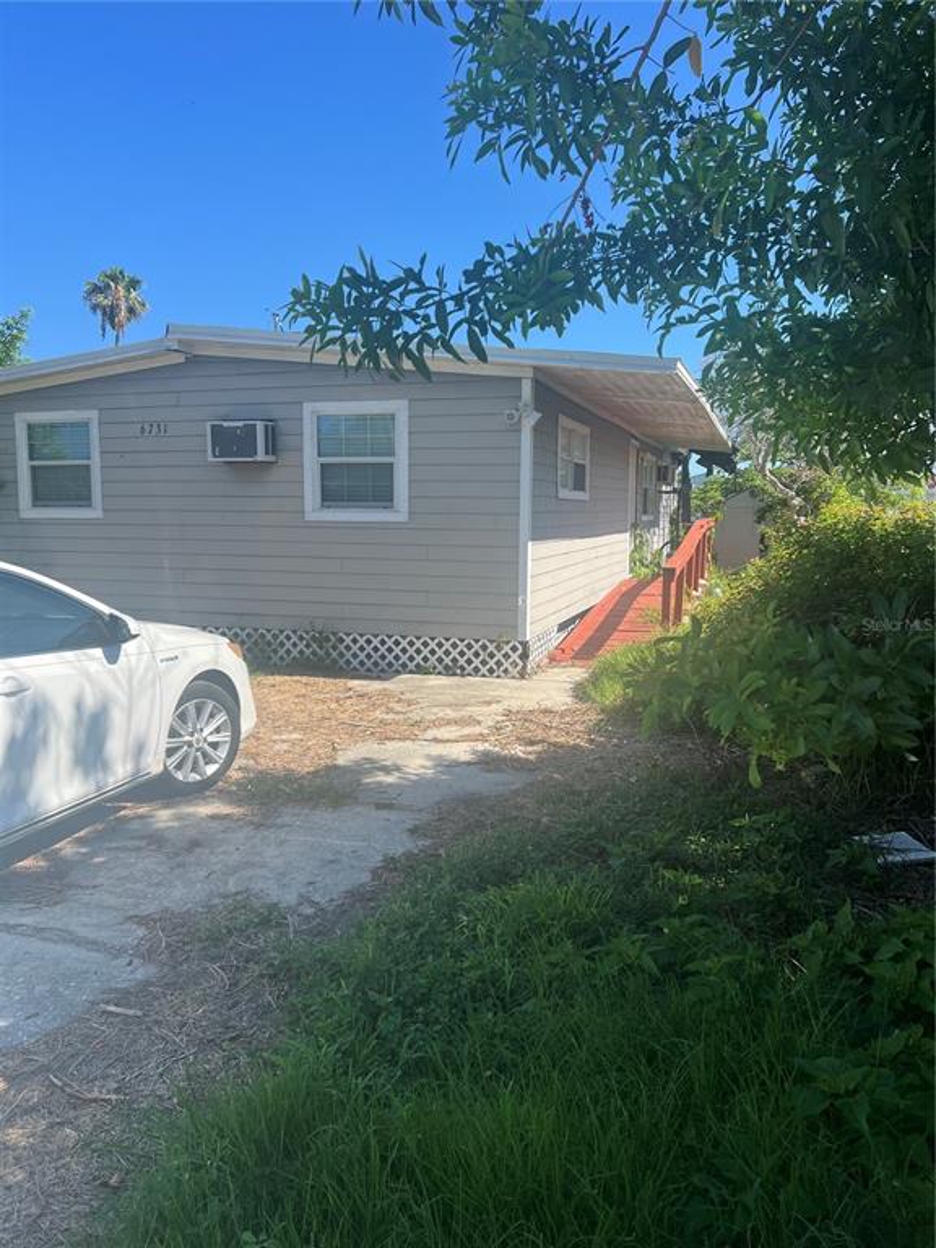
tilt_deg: -4.6
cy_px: 624
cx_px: 468
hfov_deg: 53.1
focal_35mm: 26
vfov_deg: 67.3
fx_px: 937
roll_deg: +1.4
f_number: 1.5
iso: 50
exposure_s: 1/2299
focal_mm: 5.7
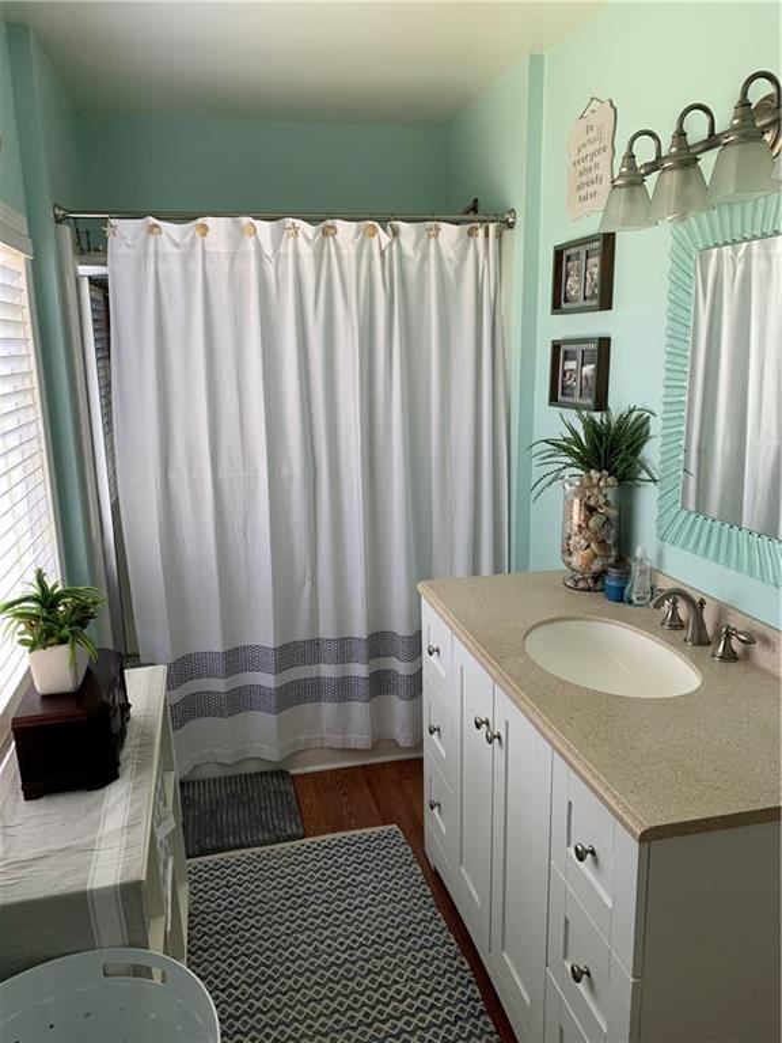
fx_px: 783
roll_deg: +0.4
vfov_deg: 67.3
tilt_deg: -14.4
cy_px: 522
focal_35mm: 26
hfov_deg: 53.1
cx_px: 391
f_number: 1.8
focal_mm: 4.25
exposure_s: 1/119
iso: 100
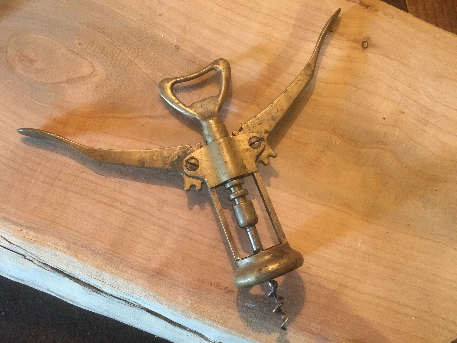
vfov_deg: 48.2
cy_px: 172
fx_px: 383
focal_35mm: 29
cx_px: 228
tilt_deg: -83.3
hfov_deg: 61.7
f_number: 2.2
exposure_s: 1/25
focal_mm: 4.15
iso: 200
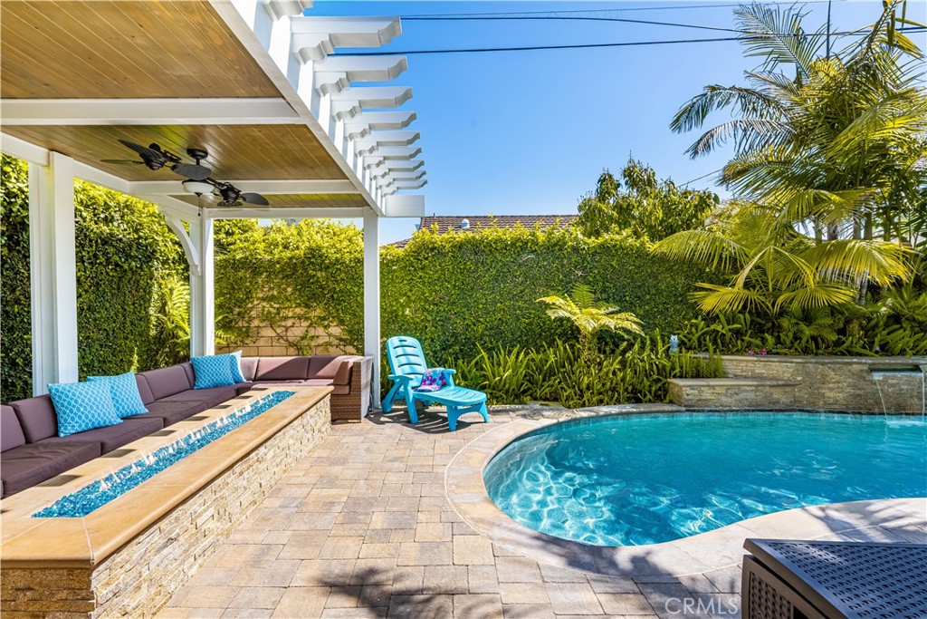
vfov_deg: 73.8
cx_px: 464
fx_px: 412
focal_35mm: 16
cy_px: 310
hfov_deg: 96.7
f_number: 11
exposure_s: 1/200
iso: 125
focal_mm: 16
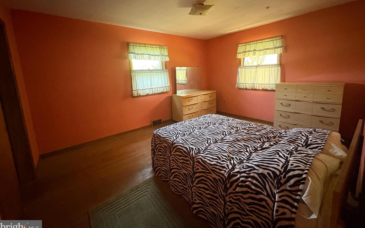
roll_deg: +3.3
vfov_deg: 74.3
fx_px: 149
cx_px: 181
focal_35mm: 15
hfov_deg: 101.5
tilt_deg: -8.6
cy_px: 97
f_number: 2.2
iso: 800
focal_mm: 2.22
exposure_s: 1/60
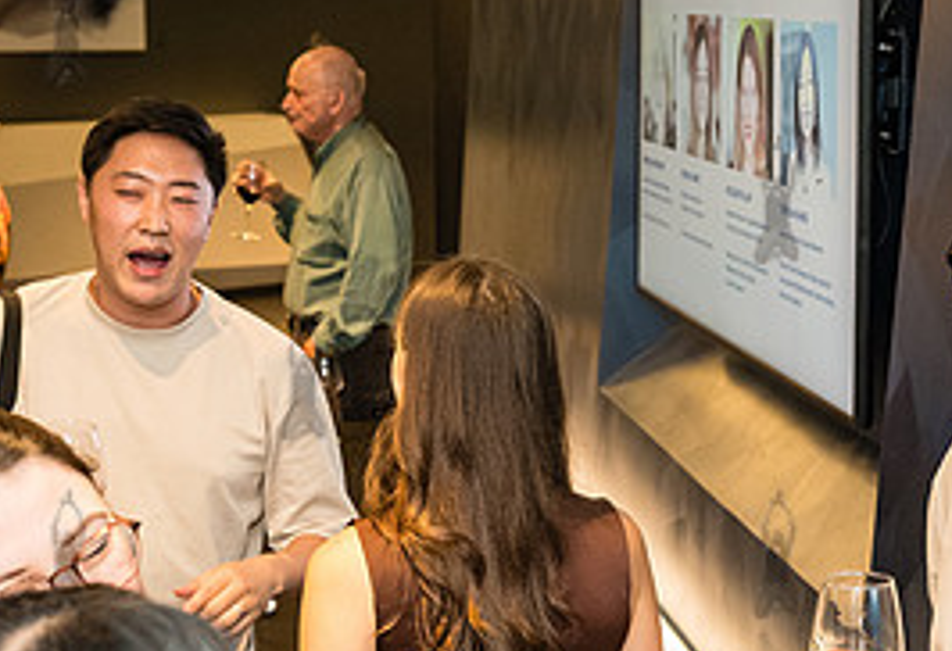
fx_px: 2266
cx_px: 669
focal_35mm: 85
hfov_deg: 23.6
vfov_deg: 16.2
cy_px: 519
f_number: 4.5
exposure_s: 1/160
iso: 6400
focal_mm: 35
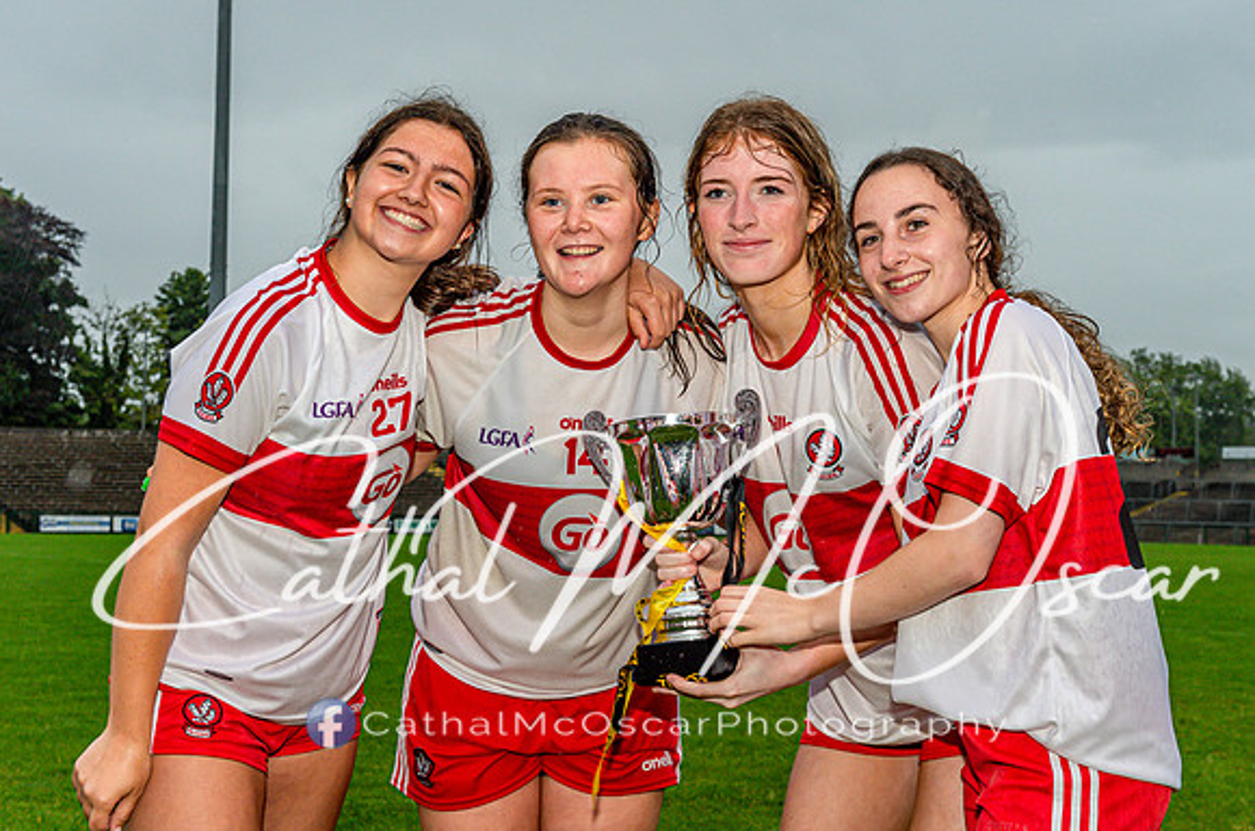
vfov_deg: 25.2
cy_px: 367
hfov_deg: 37.3
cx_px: 667
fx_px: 1857
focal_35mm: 53
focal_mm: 48
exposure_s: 1/100
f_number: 5
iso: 1600
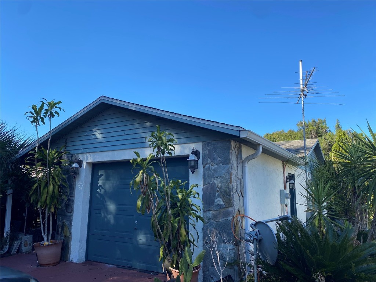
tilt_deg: +11.0
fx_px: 282
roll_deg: -0.3
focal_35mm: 26
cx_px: 188
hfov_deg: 67.3
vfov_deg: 53.1
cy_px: 141
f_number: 1.8
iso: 32
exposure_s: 1/1147
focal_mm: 4.25
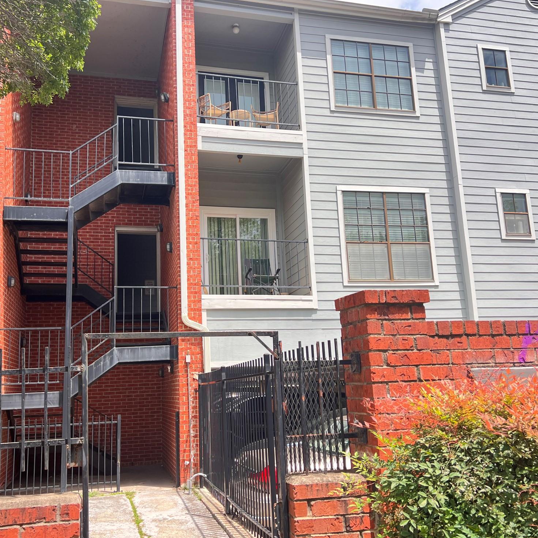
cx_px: 228
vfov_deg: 51.1
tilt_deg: +10.0
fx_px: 563
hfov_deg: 50.9
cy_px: 272
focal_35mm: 32
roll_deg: +1.8
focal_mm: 5.7
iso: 50
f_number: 1.5
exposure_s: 1/1068
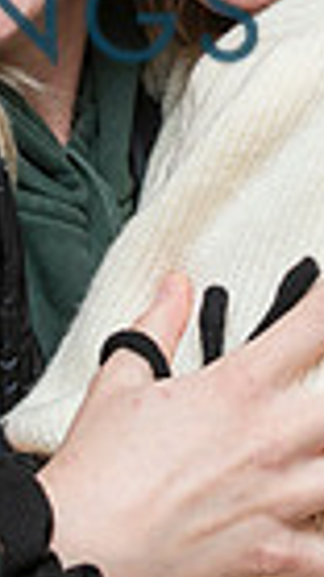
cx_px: 340
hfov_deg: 3.8
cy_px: -107
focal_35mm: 322
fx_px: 4927
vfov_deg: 6.7
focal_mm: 58
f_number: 3.5
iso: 400
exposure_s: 1/160
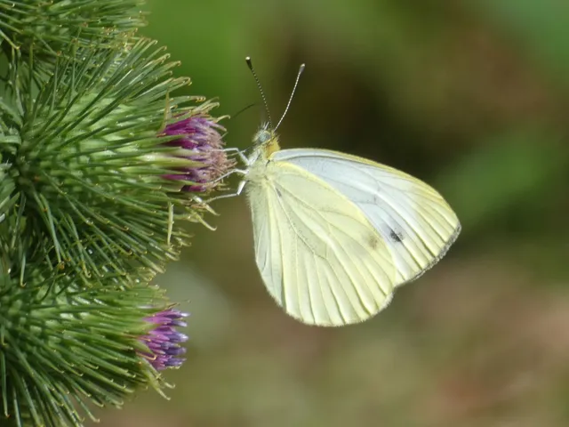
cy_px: 214
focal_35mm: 515
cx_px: 284
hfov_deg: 3.8
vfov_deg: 2.9
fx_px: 8465
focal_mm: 92.3
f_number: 5.6
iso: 80
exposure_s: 1/100
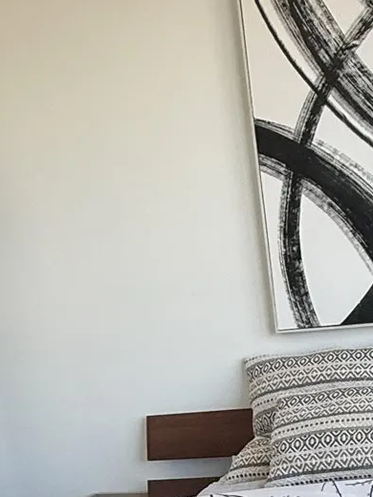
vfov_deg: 28.6
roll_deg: +4.7
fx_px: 891
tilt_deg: -13.7
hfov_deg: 22.9
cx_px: 350
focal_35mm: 62
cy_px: 533
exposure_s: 1/99
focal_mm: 2.22
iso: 80
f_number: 2.2
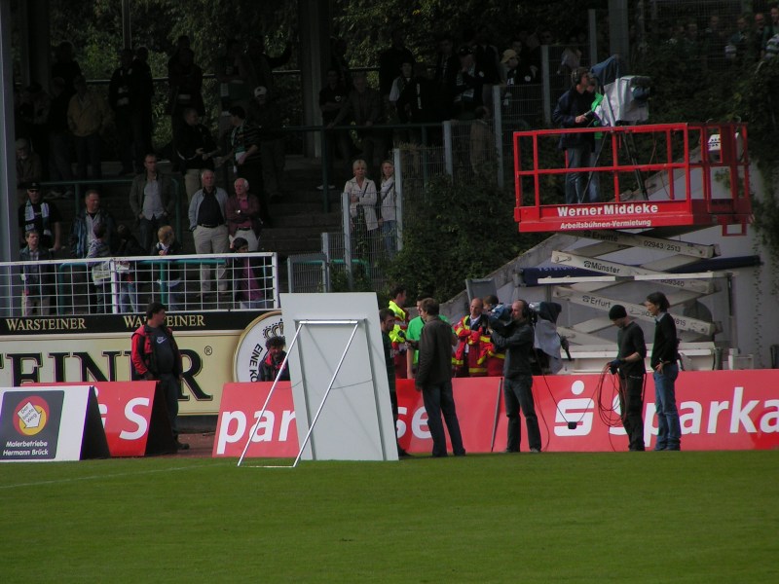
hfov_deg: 5.2
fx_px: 8552
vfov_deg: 3.9
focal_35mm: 380
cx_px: 390
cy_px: 292
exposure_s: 1/1000
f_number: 3.5
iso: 50
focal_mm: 58
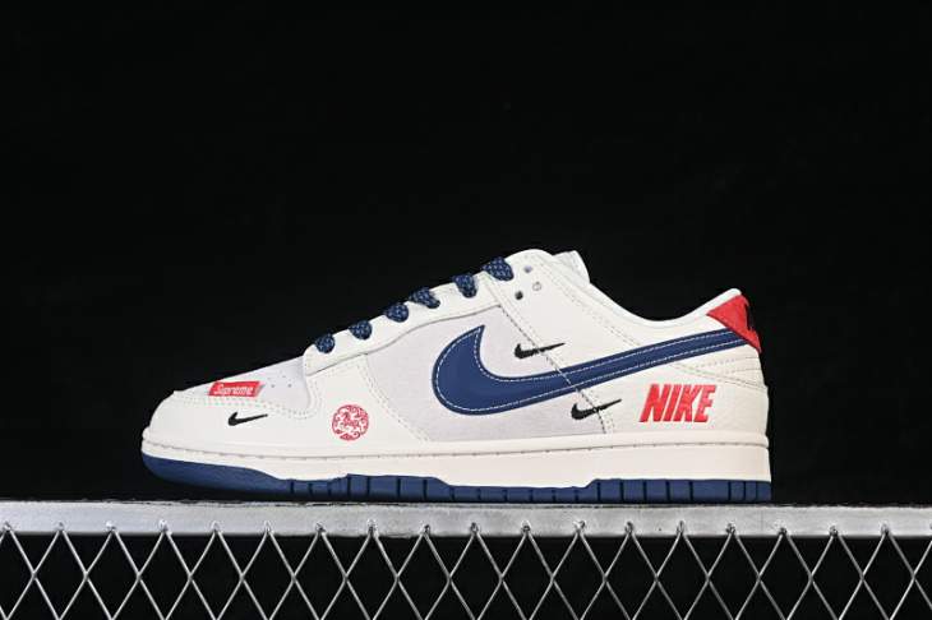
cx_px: 466
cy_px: 310
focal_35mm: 75
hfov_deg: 27.0
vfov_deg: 18.2
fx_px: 1941
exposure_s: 1/80
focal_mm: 50
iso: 160
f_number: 8
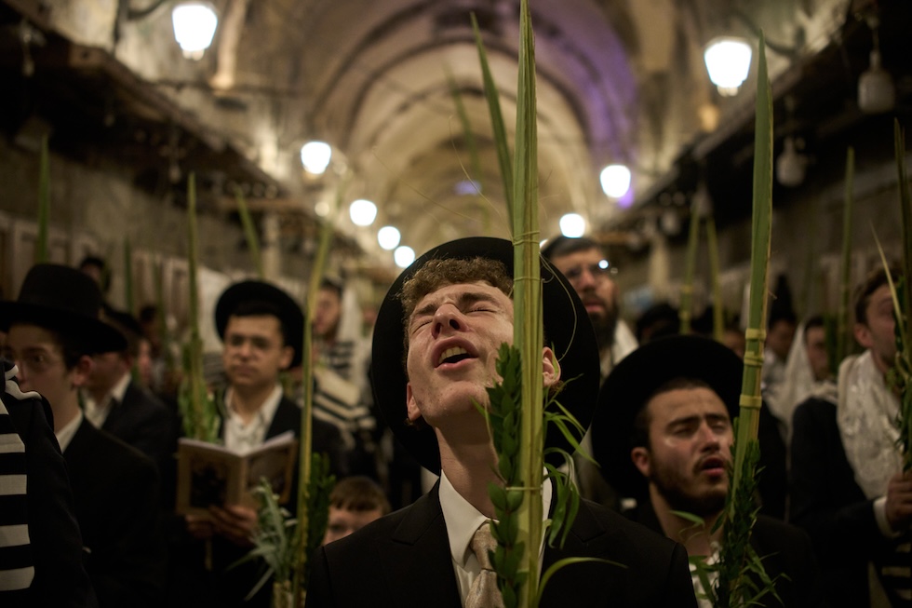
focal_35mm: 35
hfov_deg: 54.4
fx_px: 886
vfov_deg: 37.8
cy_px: 304
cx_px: 456
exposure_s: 1/320
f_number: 2
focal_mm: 35
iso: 4000
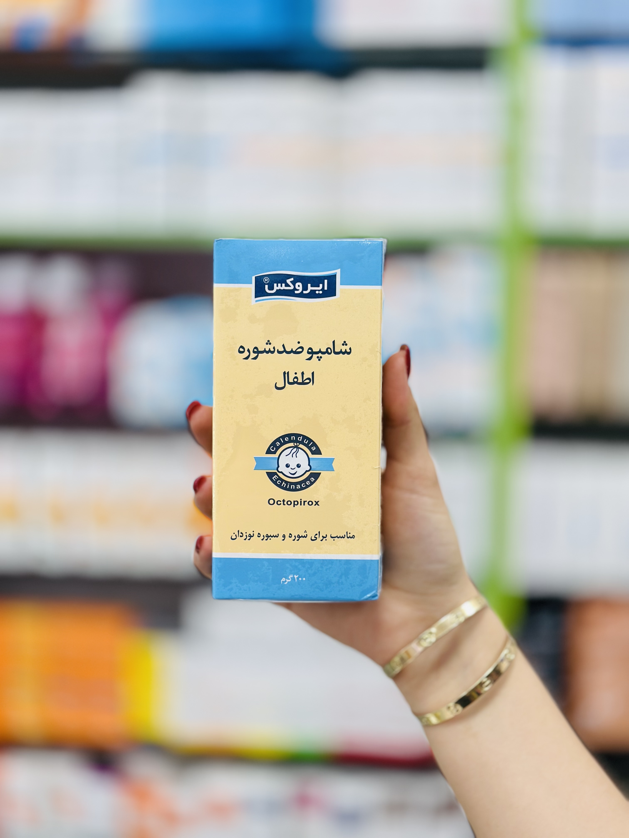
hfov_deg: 30.3
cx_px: 314
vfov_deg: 39.7
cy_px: 419
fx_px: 1163
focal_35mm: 48
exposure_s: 1/100
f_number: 1.78
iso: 64
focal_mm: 6.86
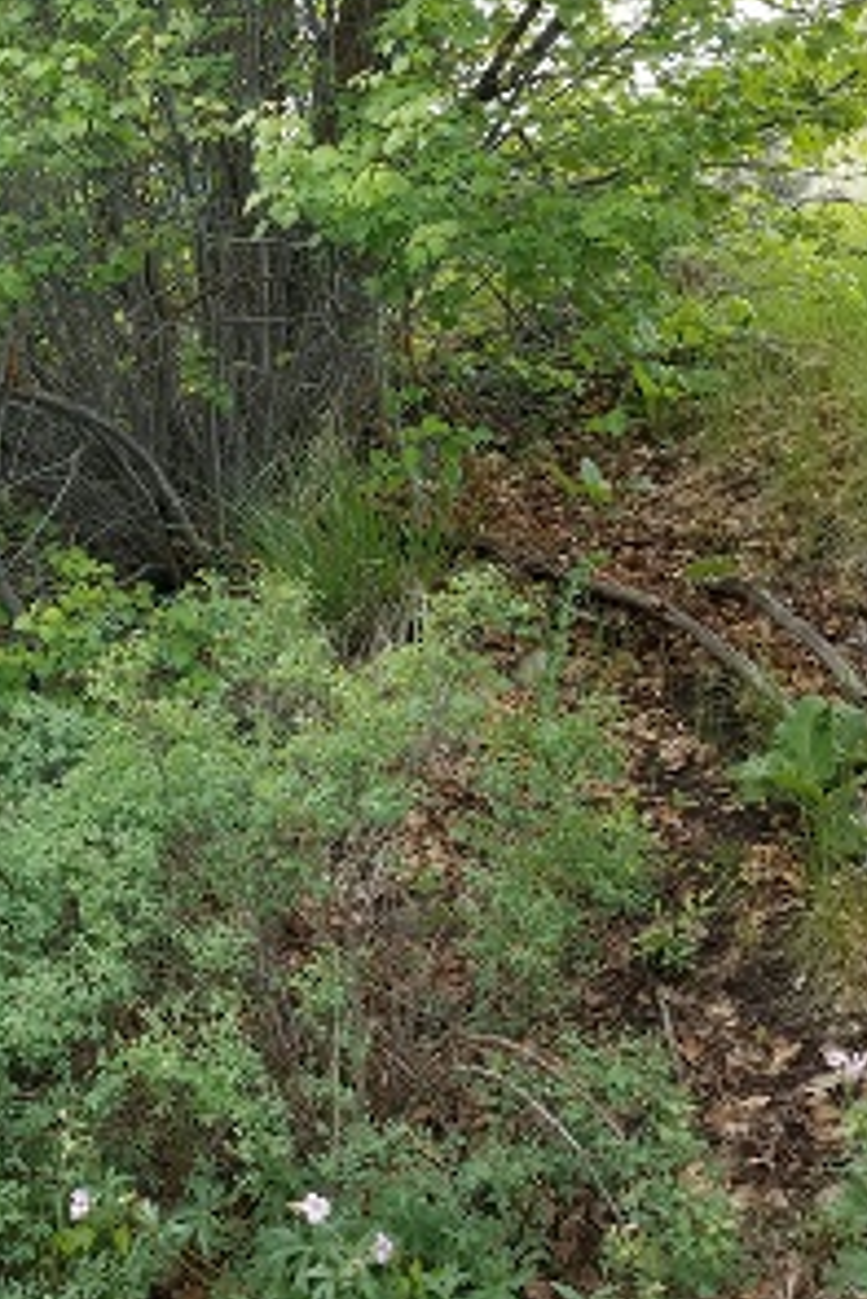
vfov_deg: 43.9
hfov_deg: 30.0
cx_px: 211
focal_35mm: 44
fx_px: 1588
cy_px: 449
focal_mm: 4.2
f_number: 1.7
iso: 64
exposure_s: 1/120
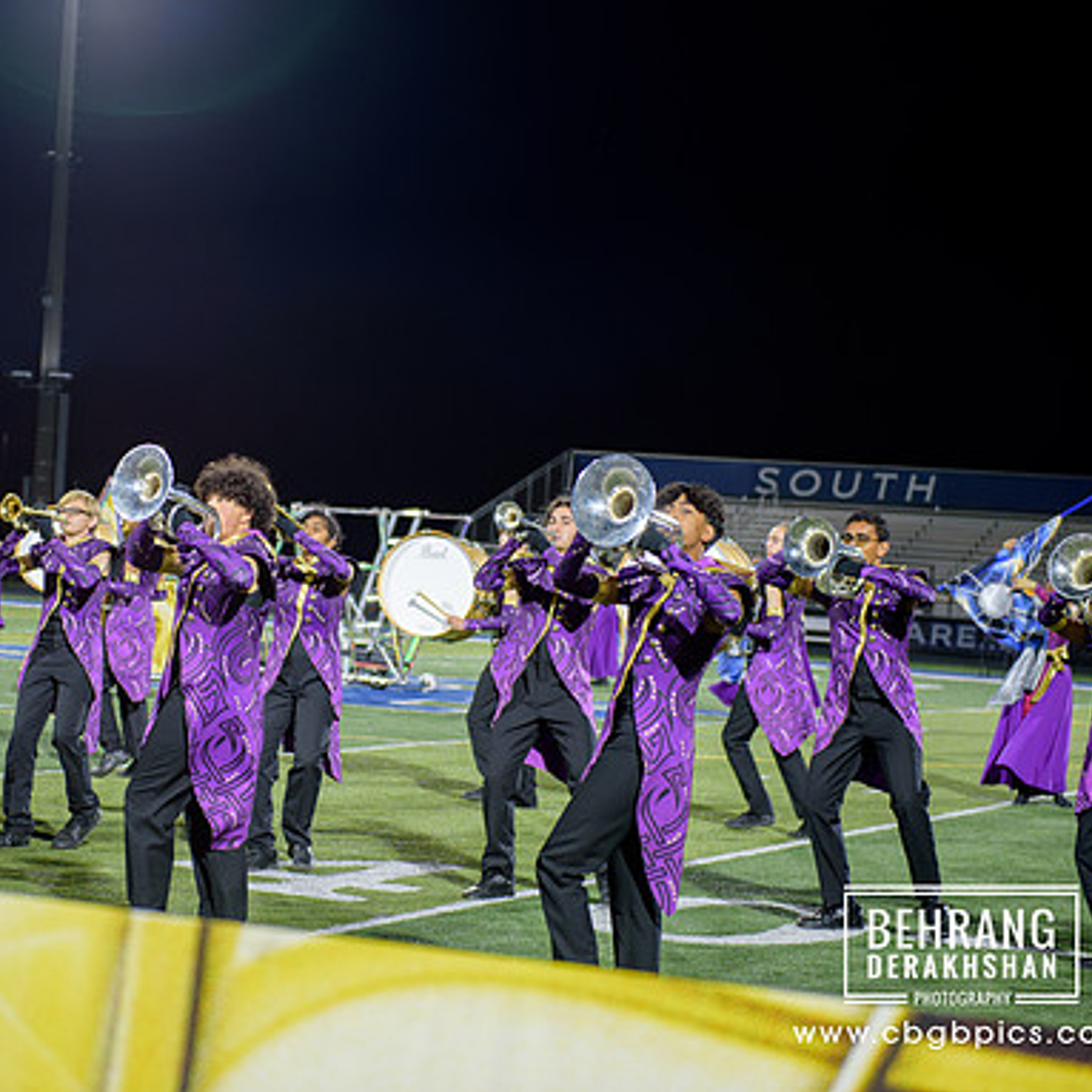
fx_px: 3212
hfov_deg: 19.2
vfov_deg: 19.3
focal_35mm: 90
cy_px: 543
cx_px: 348
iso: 2000
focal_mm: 70
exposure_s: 1/400
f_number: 2.8
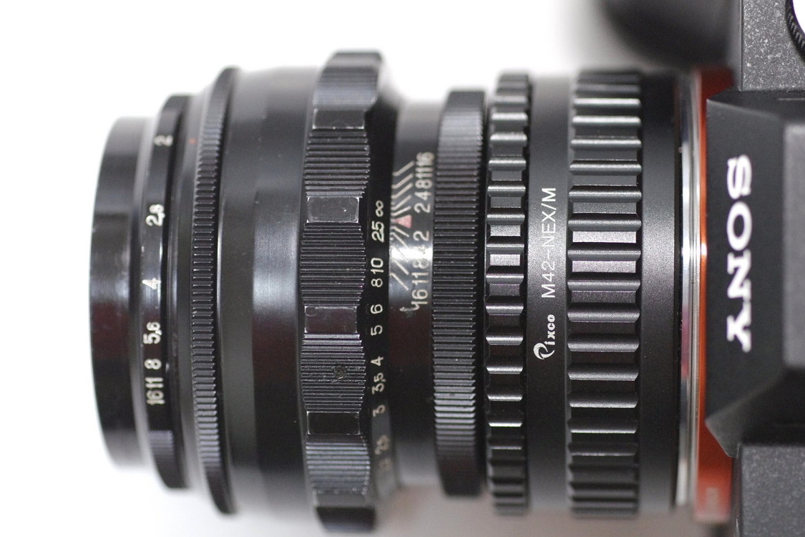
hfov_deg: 18.3
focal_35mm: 112
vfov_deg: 12.2
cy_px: 266
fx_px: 2504
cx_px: 391
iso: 3200
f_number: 3.2
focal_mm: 70
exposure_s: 1/60
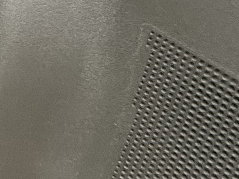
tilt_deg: -18.9
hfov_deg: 10.0
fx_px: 663
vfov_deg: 13.9
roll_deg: +1.6
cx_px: -568
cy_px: -130
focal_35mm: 96
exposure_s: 1/60
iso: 400
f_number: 2.2
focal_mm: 2.22
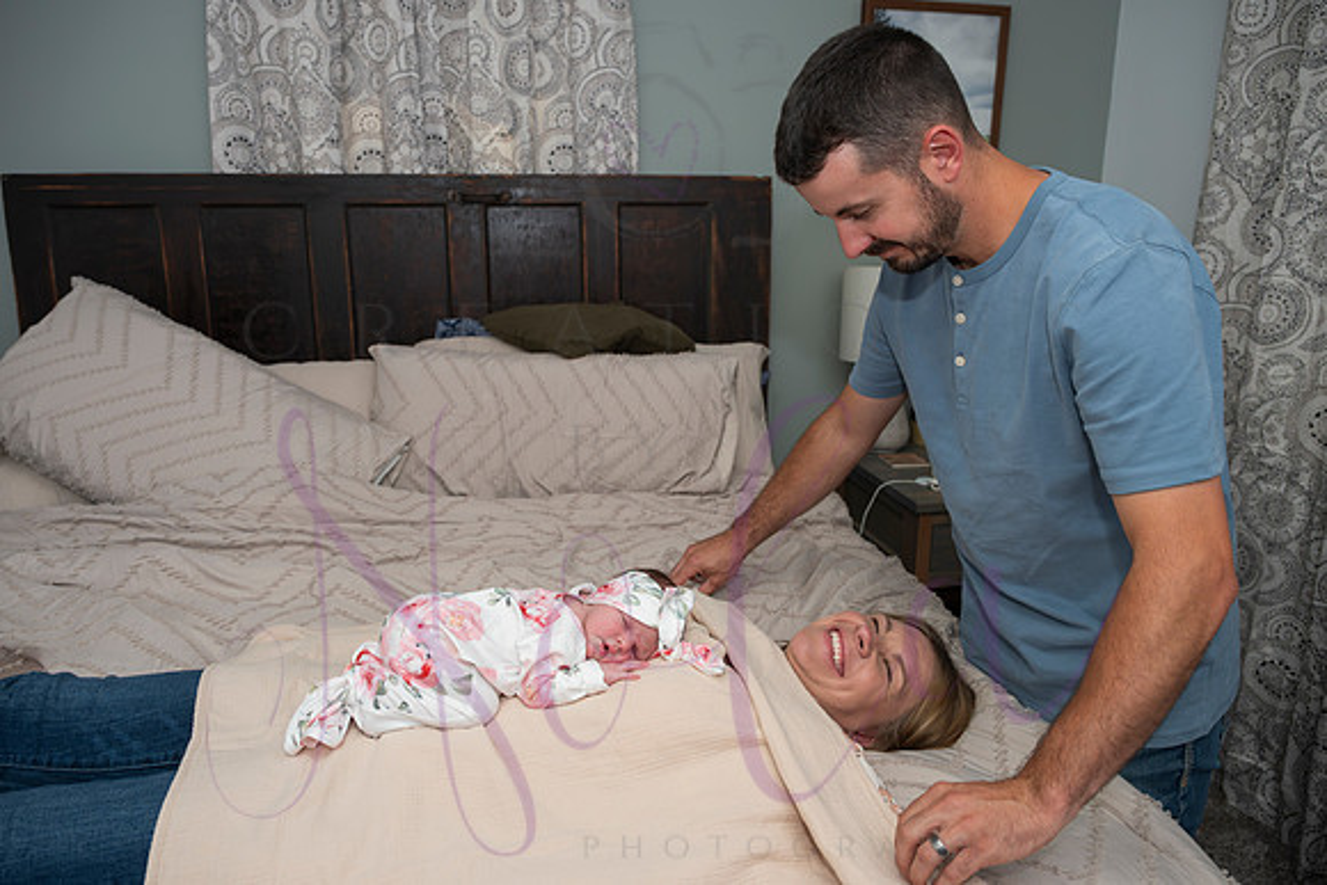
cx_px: 647
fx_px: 923
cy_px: 432
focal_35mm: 25
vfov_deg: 51.3
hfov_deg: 71.4
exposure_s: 1/320
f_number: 4
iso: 800
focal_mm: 24
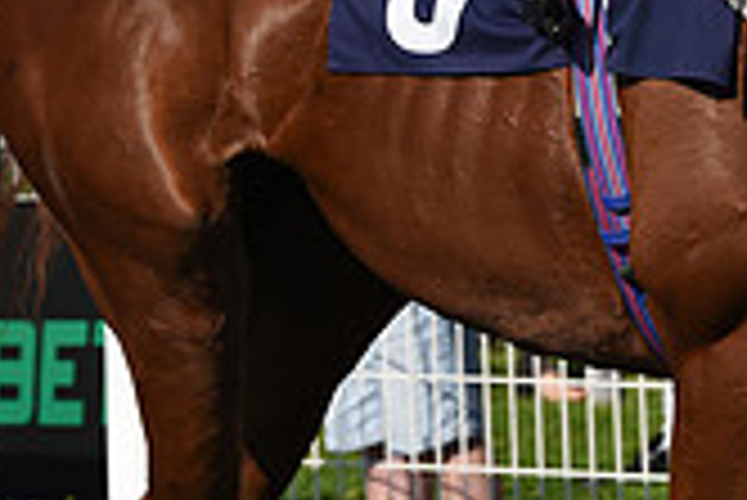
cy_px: -363
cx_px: 846
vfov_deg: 2.6
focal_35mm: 523
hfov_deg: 3.9
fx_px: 10861
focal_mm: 150
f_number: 6.3
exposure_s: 1/2500
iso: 400
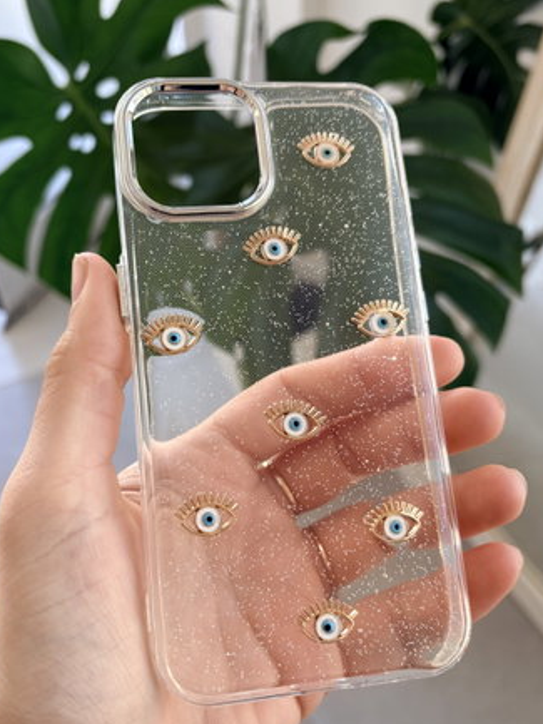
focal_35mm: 32
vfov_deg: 56.7
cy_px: 389
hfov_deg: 44.1
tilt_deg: -44.6
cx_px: 236
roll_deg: +4.9
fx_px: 669
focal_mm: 5.96
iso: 64
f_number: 1.6
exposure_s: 1/122
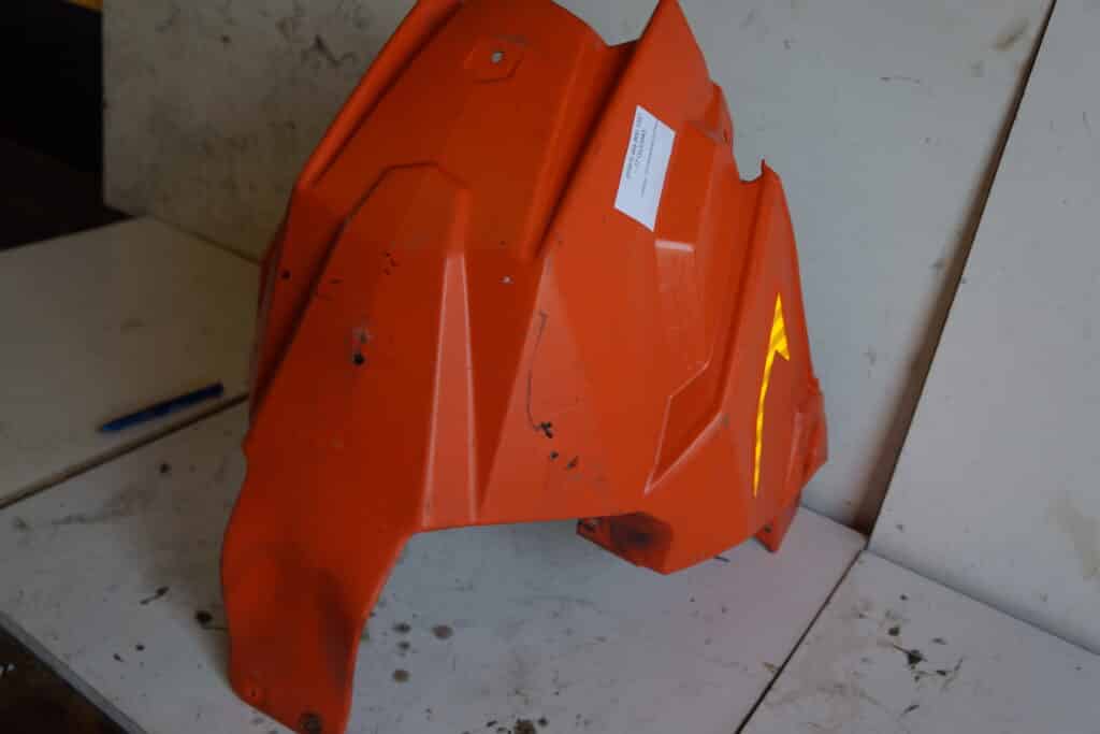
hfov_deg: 61.9
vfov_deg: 43.6
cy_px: 367
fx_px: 917
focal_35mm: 30
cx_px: 550
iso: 100
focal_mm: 20
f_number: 4
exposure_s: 1/60
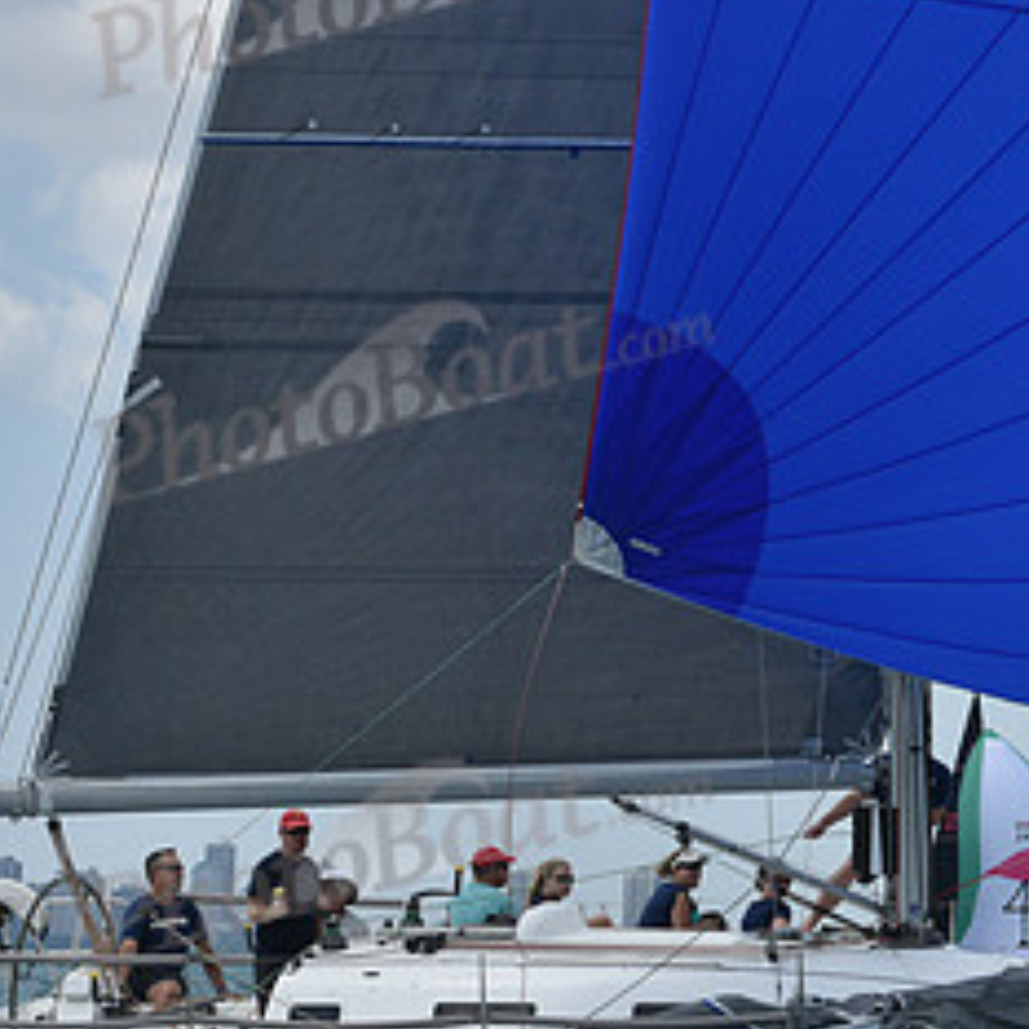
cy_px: 559
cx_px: 945
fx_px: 4977
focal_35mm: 148
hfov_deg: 11.7
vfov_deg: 11.8
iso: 250
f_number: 8
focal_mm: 70
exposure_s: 1/1250
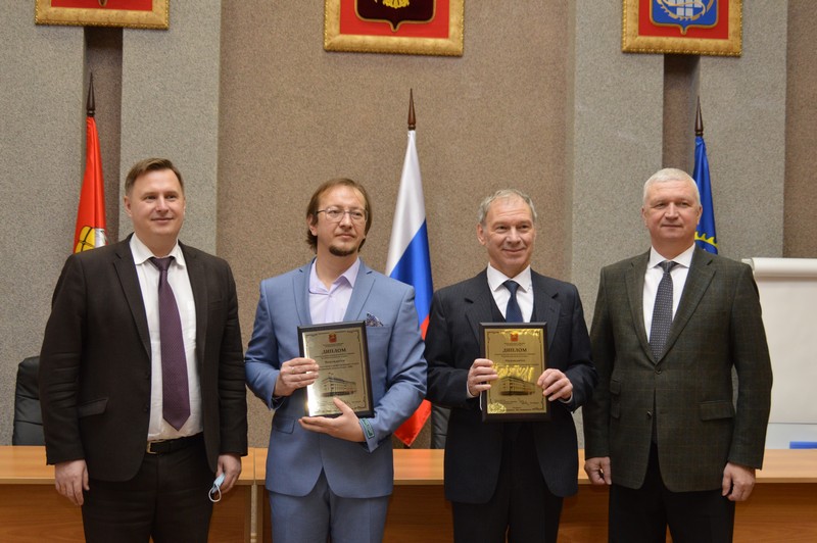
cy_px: 272
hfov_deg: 37.9
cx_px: 408
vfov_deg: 25.7
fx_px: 1190
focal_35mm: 52
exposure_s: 1/60
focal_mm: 35
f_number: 3.8
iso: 720
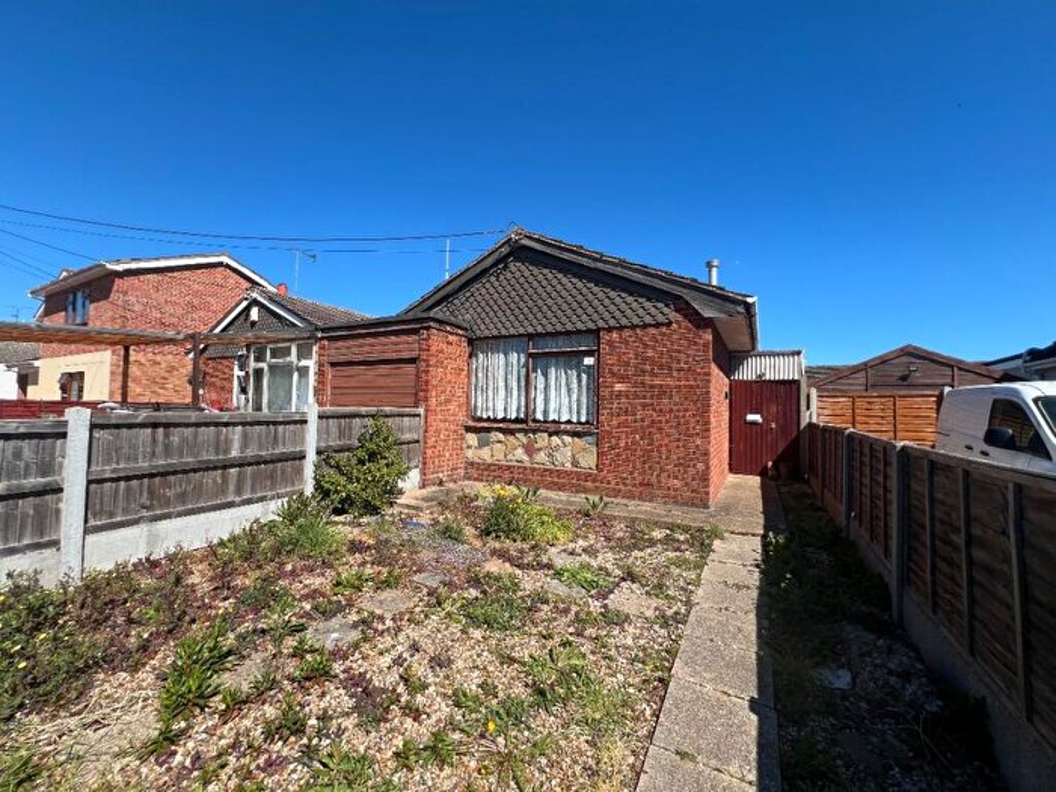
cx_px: 528
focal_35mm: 13
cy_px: 396
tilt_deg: +1.8
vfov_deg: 89.9
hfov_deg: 106.2
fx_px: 397
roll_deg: -0.1
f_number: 1.8
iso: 32
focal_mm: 1.57
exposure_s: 1/1233
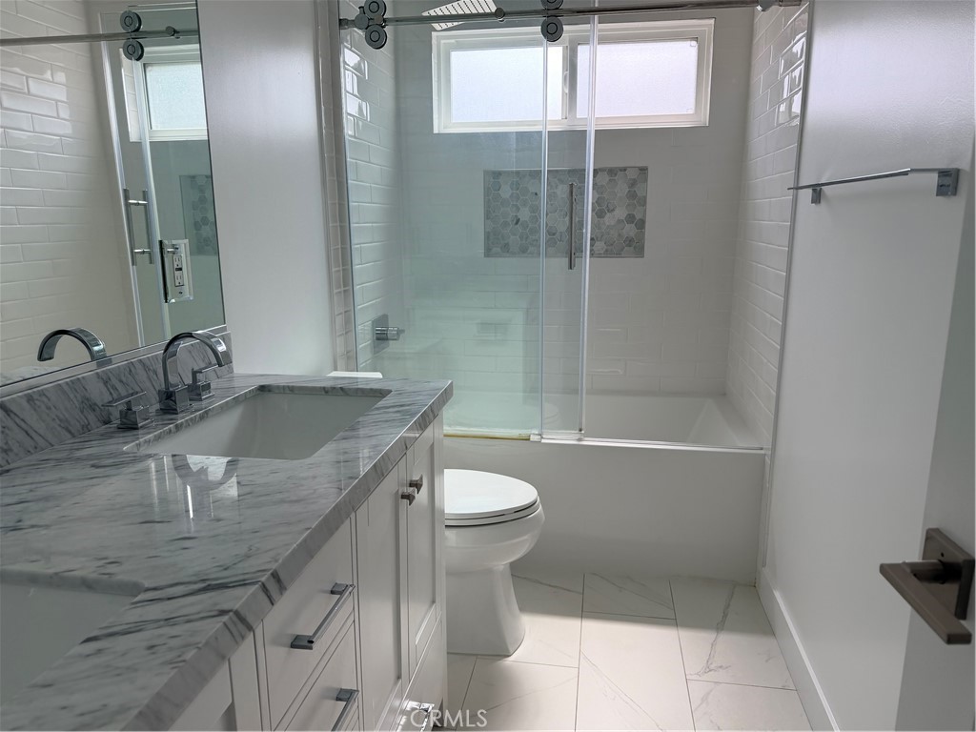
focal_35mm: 24
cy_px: 366
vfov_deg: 56.8
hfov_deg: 71.6
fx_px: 677
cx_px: 488
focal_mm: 6.76
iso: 100
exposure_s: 1/532
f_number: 1.78
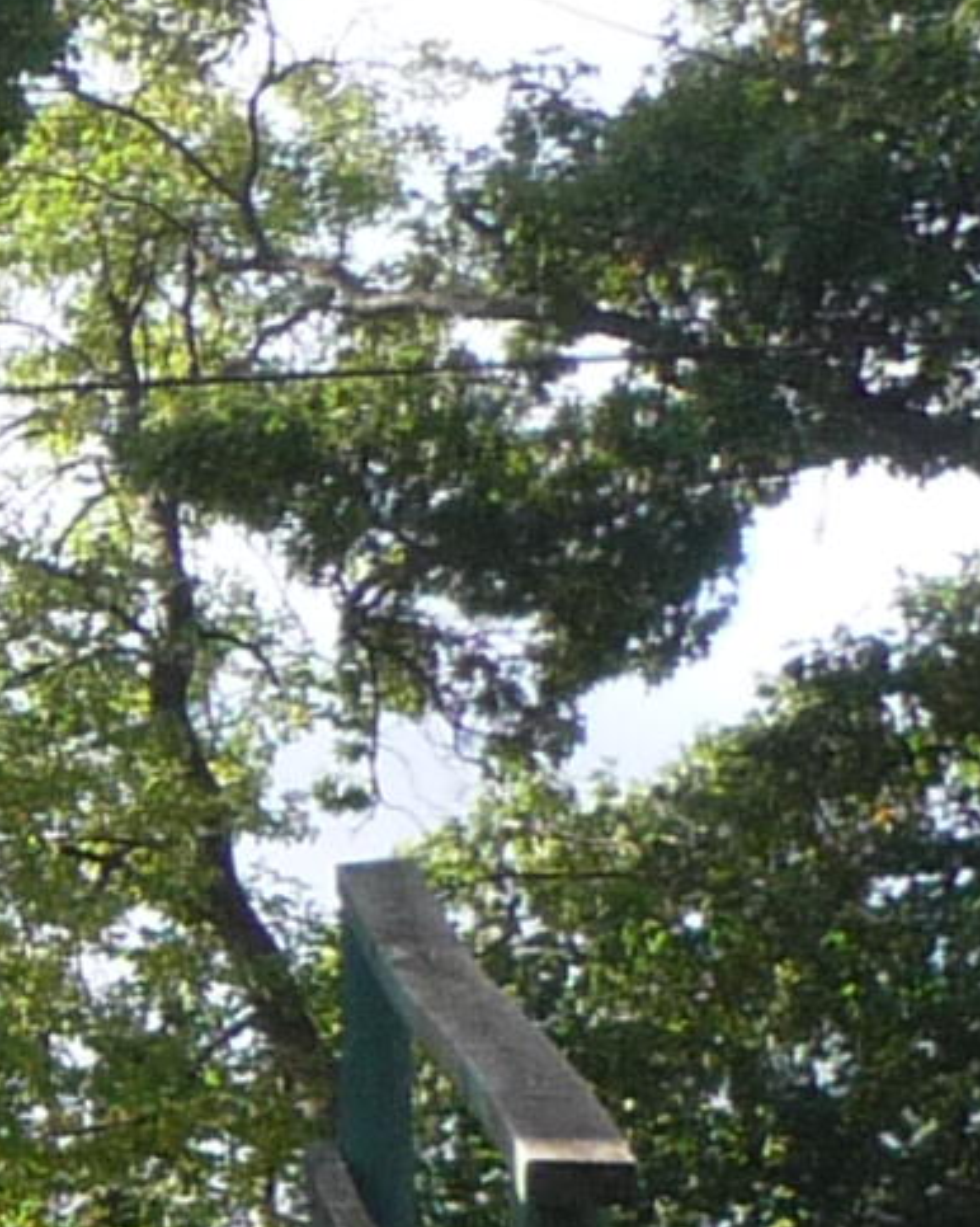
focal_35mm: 194
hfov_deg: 6.8
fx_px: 7038
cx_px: -2460
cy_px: 1273
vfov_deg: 9.9
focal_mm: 5.2
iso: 100
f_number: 4
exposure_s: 1/160
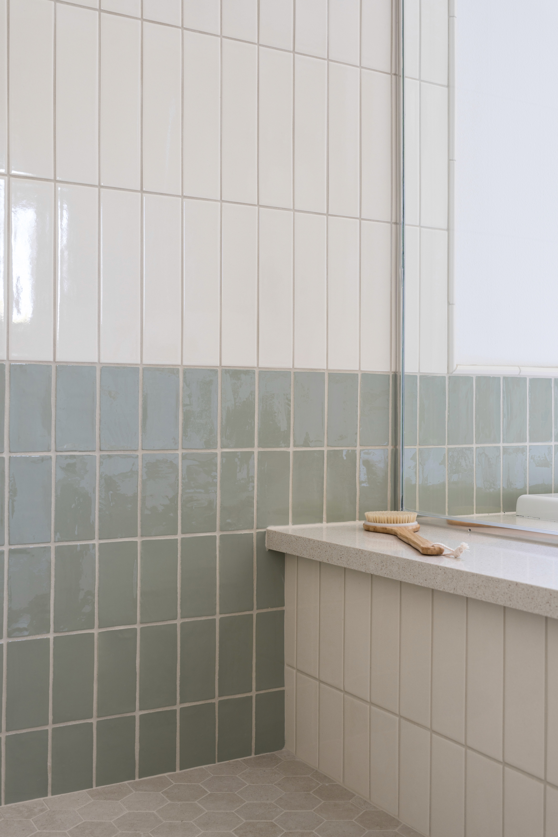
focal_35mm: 41
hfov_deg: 32.6
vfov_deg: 47.4
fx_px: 953
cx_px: 279
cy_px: 418
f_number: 7.1
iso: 200
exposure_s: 1/3
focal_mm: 41
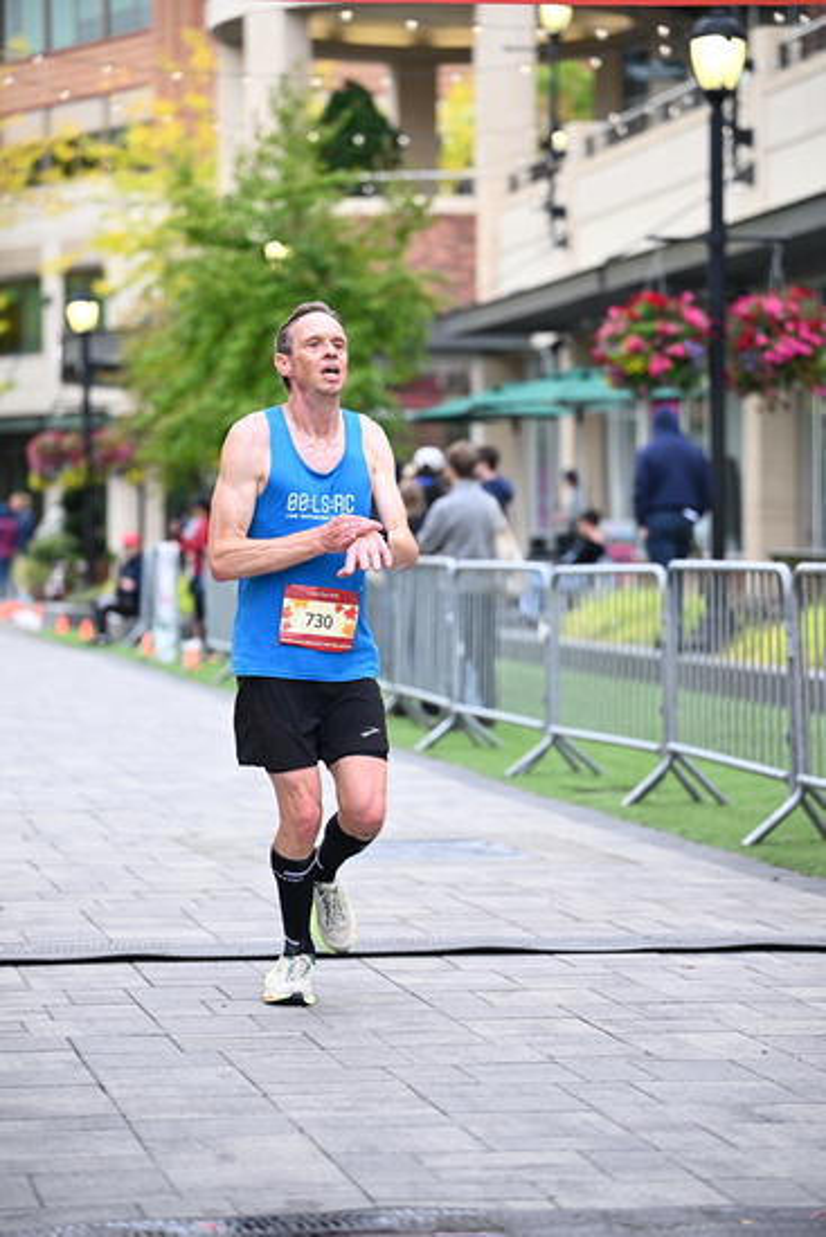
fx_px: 3577
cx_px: 413
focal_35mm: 104
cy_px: 618
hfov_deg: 13.2
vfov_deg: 19.6
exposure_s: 1/1600
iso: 1250
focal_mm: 104
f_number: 2.8
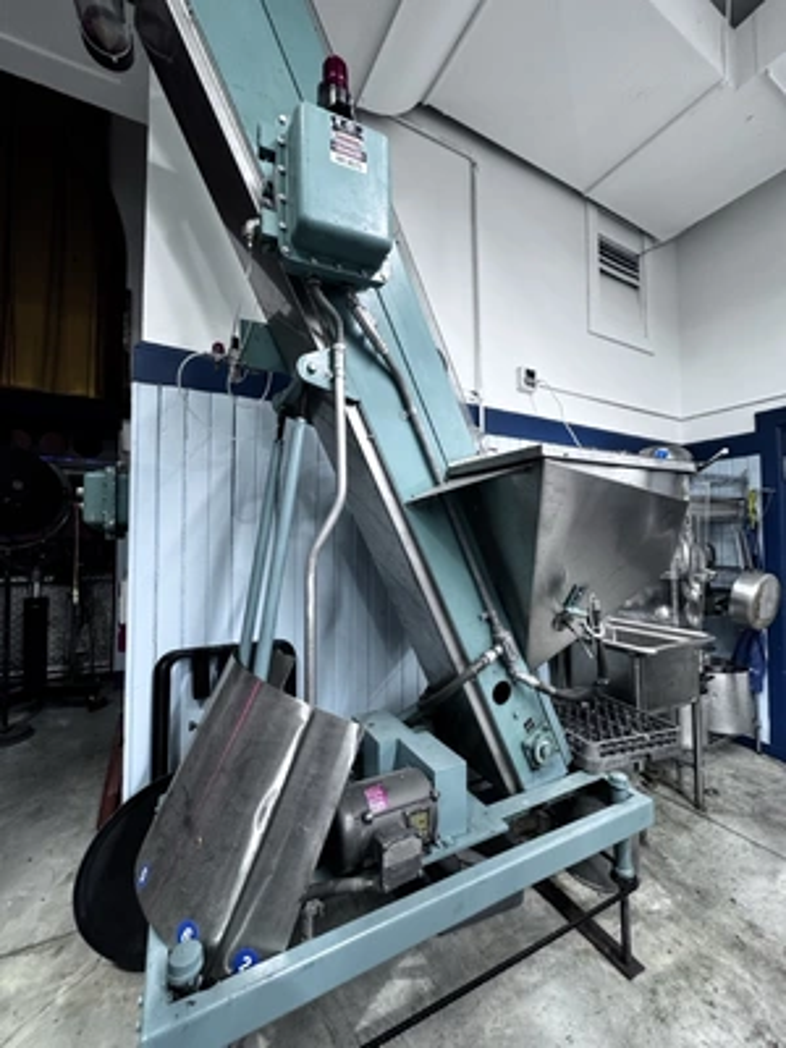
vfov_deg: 102.1
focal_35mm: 14
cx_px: 393
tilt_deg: +2.8
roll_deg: -0.5
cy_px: 524
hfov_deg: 85.7
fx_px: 424
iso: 320
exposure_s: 1/60
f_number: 2.2
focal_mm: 2.22
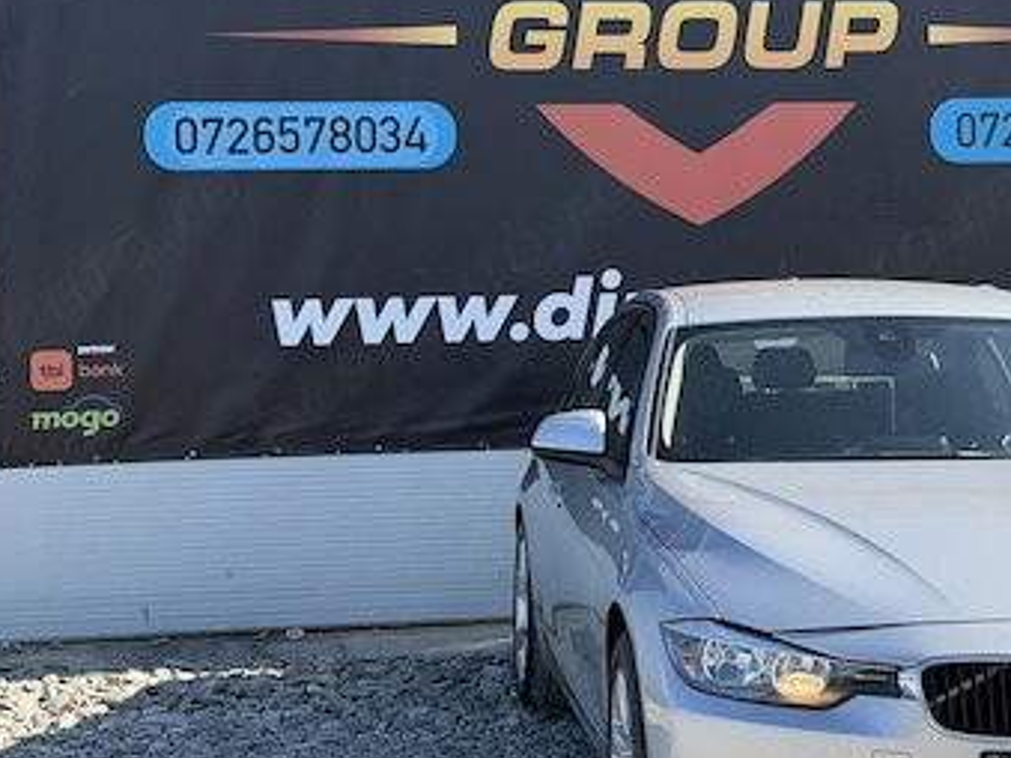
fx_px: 2482
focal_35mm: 85
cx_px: 671
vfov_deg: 17.4
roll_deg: +0.5
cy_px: 343
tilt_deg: -0.1
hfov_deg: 22.9
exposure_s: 1/2033
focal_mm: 6.76
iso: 100
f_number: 1.78
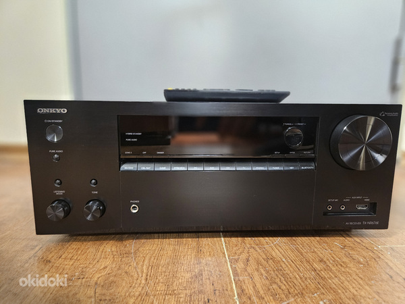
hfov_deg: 73.9
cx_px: 202
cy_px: 152
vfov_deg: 58.9
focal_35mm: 23
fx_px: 269
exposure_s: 1/25
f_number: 1.8
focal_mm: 5.4
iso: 800
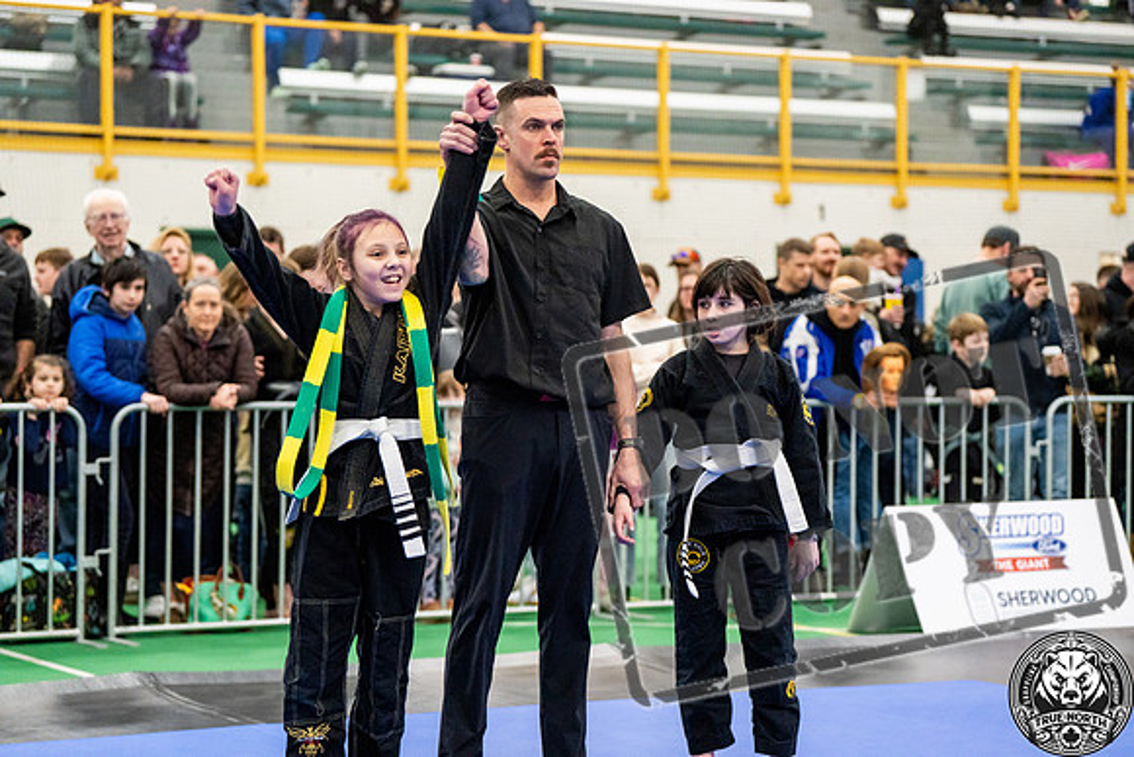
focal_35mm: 86
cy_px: 378
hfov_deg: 23.6
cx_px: 567
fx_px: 2710
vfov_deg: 15.9
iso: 4000
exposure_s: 1/640
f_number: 2.8
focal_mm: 86
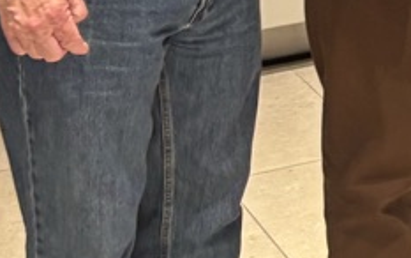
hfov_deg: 9.9
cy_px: -387
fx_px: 2119
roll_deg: +0.8
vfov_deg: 6.6
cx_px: 953
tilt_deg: -6.7
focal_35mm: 189
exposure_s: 1/60
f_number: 1.6
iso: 200
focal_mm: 5.96
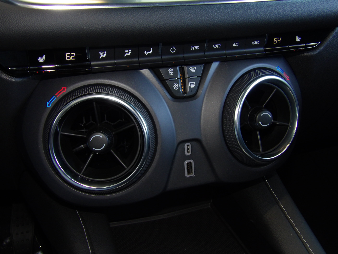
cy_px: 127
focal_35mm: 39
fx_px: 381
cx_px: 169
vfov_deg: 36.8
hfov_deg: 47.9
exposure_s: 1/12
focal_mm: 7
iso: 200
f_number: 3.7
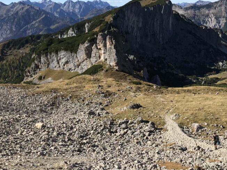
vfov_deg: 32.9
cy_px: 85
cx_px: 162
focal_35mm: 44
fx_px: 289
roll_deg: +3.9
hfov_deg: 42.0
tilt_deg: -15.7
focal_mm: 3.99
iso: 20
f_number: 1.8
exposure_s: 1/2519
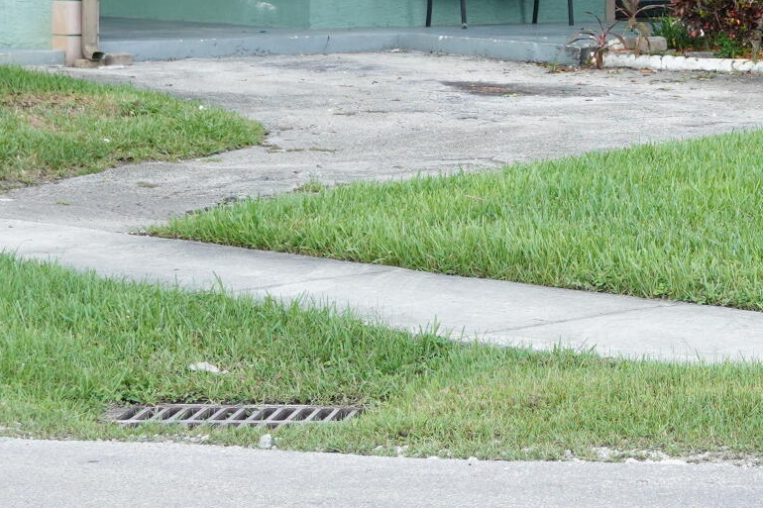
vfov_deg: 8.9
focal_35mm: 152
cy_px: -81
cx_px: 926
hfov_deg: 13.1
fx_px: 3221
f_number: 4
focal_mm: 26
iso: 200
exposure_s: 1/100
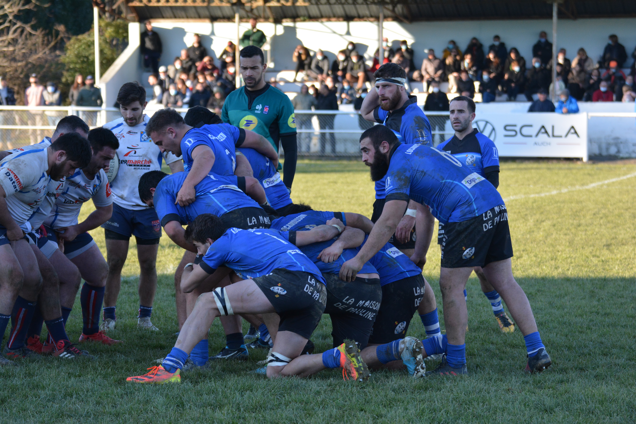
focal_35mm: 174
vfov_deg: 7.9
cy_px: 212
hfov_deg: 11.8
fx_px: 3074
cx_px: 318
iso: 800
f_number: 4.2
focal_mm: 116
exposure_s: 1/800
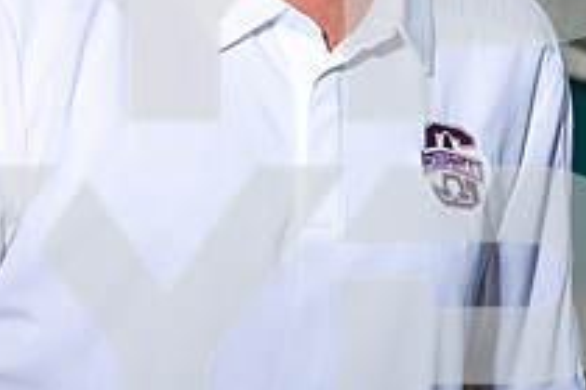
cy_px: -24
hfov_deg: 13.2
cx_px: 290
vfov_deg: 8.8
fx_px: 2523
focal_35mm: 155
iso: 100
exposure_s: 1/125
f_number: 6.3
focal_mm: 56
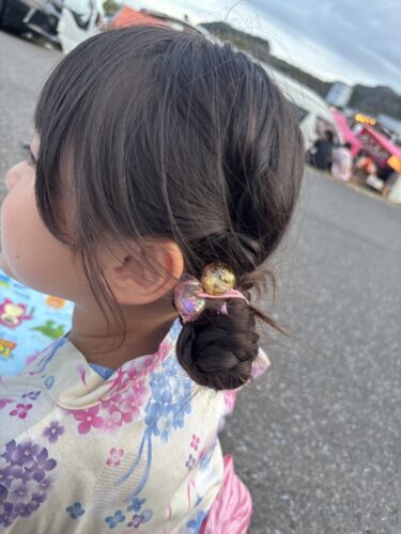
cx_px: 200
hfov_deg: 53.1
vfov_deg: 67.3
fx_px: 402
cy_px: 267
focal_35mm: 26
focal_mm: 5.96
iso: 125
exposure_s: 1/121
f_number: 1.6
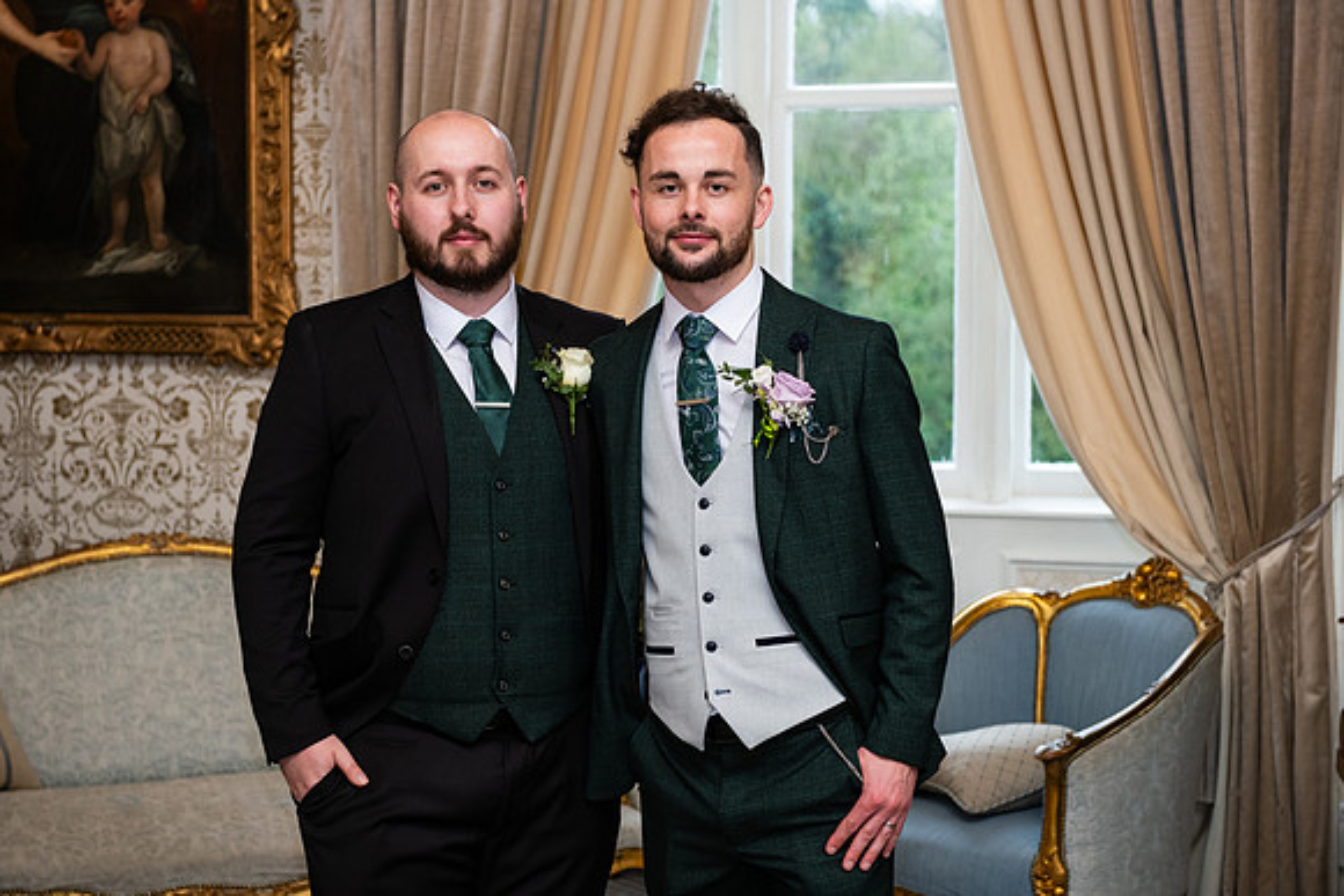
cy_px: 448
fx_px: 2464
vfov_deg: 20.6
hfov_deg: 30.5
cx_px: 672
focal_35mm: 66
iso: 500
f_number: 5
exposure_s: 1/160
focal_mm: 66
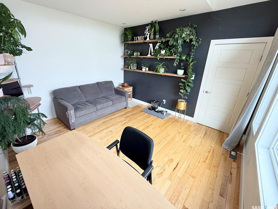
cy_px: 98
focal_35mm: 15
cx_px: 132
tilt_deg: -18.2
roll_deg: -2.0
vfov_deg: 81.7
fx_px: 120
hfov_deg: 98.1
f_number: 2.2
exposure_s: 1/99
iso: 125
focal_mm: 2.22
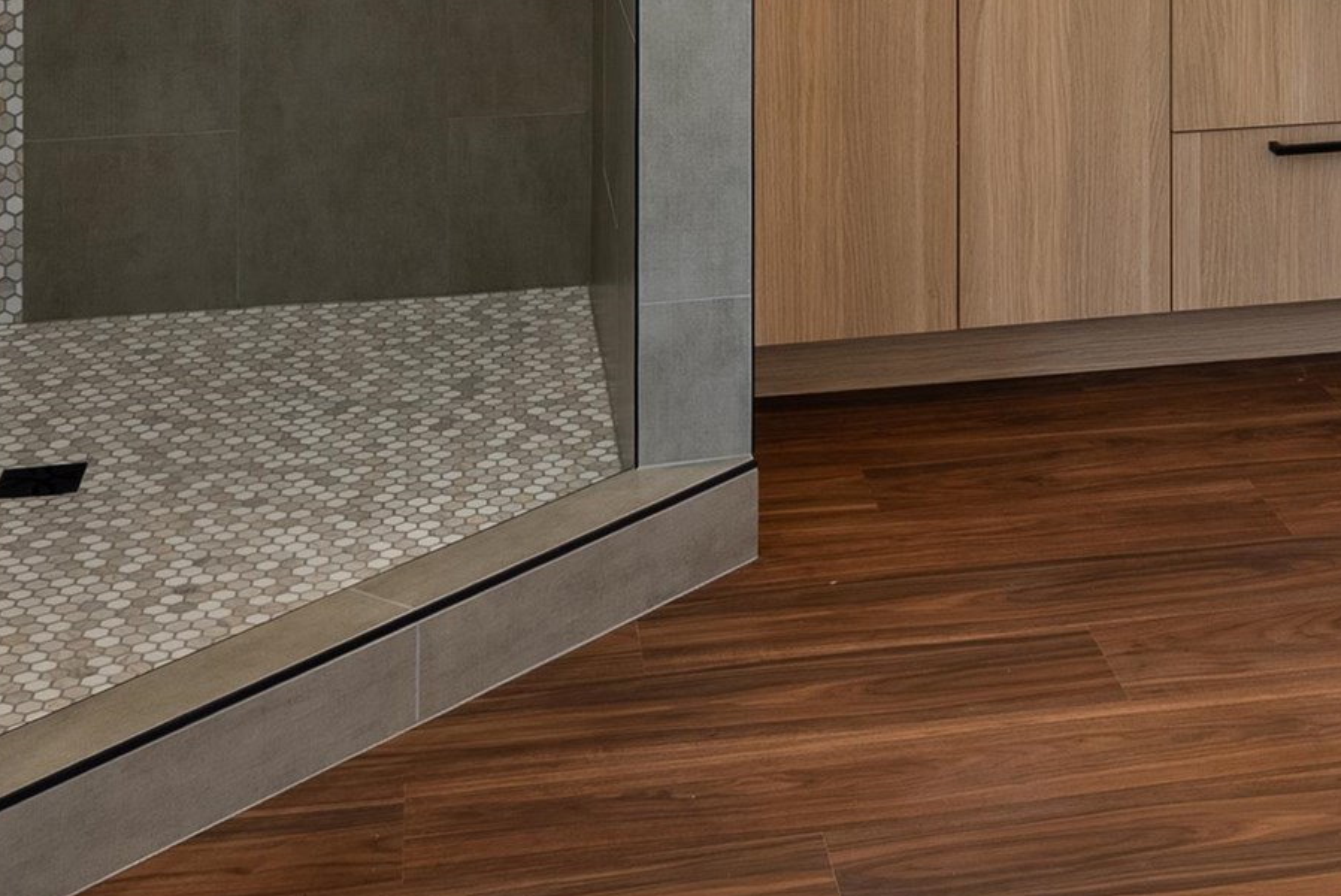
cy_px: -514
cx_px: 1036
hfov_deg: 29.6
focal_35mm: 67
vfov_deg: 17.9
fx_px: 2486
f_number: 8
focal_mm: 19.5
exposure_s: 1/13
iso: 400
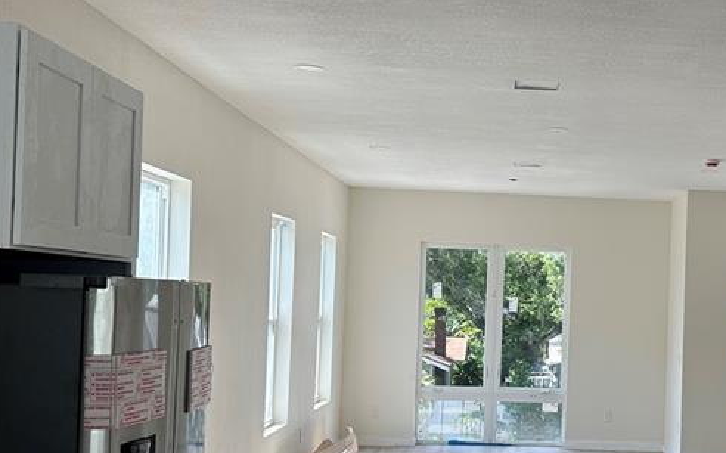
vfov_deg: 24.3
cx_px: 604
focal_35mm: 53
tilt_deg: +1.6
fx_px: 1048
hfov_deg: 36.6
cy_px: 277
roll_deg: -1.3
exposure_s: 1/473
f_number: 1.78
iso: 80
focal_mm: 6.86
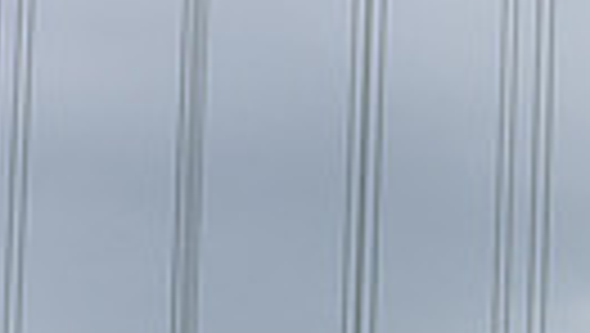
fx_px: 5090
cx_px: 723
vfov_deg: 3.6
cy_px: 1156
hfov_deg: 6.6
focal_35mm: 325
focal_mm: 70
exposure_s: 1/800
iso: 250
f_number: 8
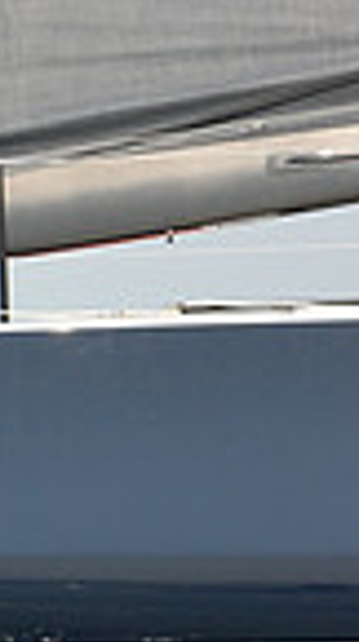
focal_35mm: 470
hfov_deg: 2.5
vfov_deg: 4.6
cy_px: 467
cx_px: -900
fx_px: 7996
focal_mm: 112
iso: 250
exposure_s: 1/800
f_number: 8
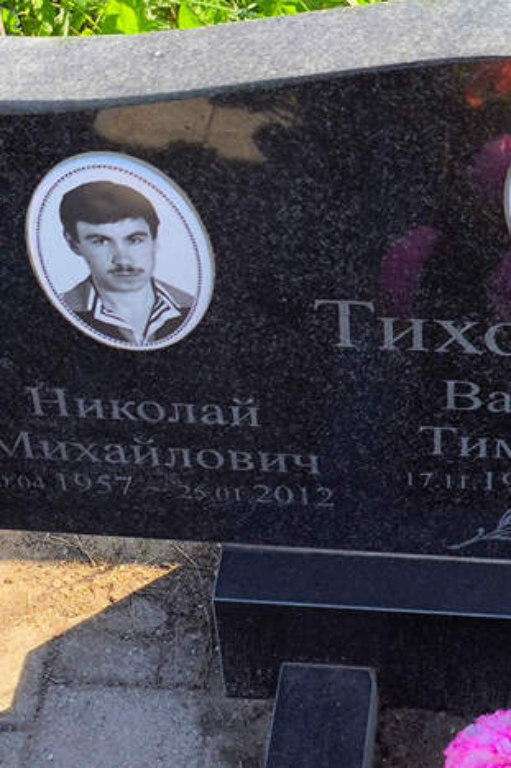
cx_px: 341
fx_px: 1896
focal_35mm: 89
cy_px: 373
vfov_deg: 22.9
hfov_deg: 15.3
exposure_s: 1/391
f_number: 1.7
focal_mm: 4.71
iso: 50
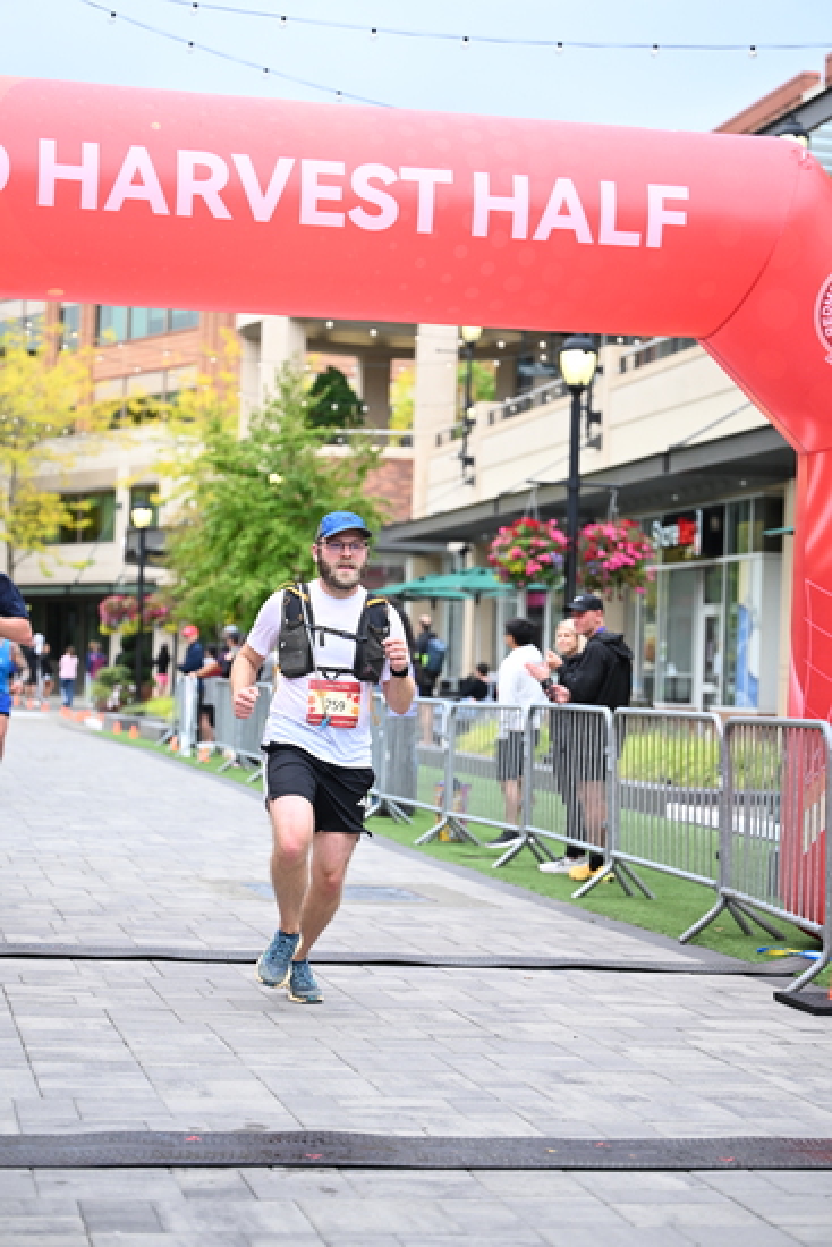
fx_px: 2425
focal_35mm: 70
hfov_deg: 19.5
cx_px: 416
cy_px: 624
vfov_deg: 28.8
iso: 1000
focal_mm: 70
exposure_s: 1/2000
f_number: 2.8
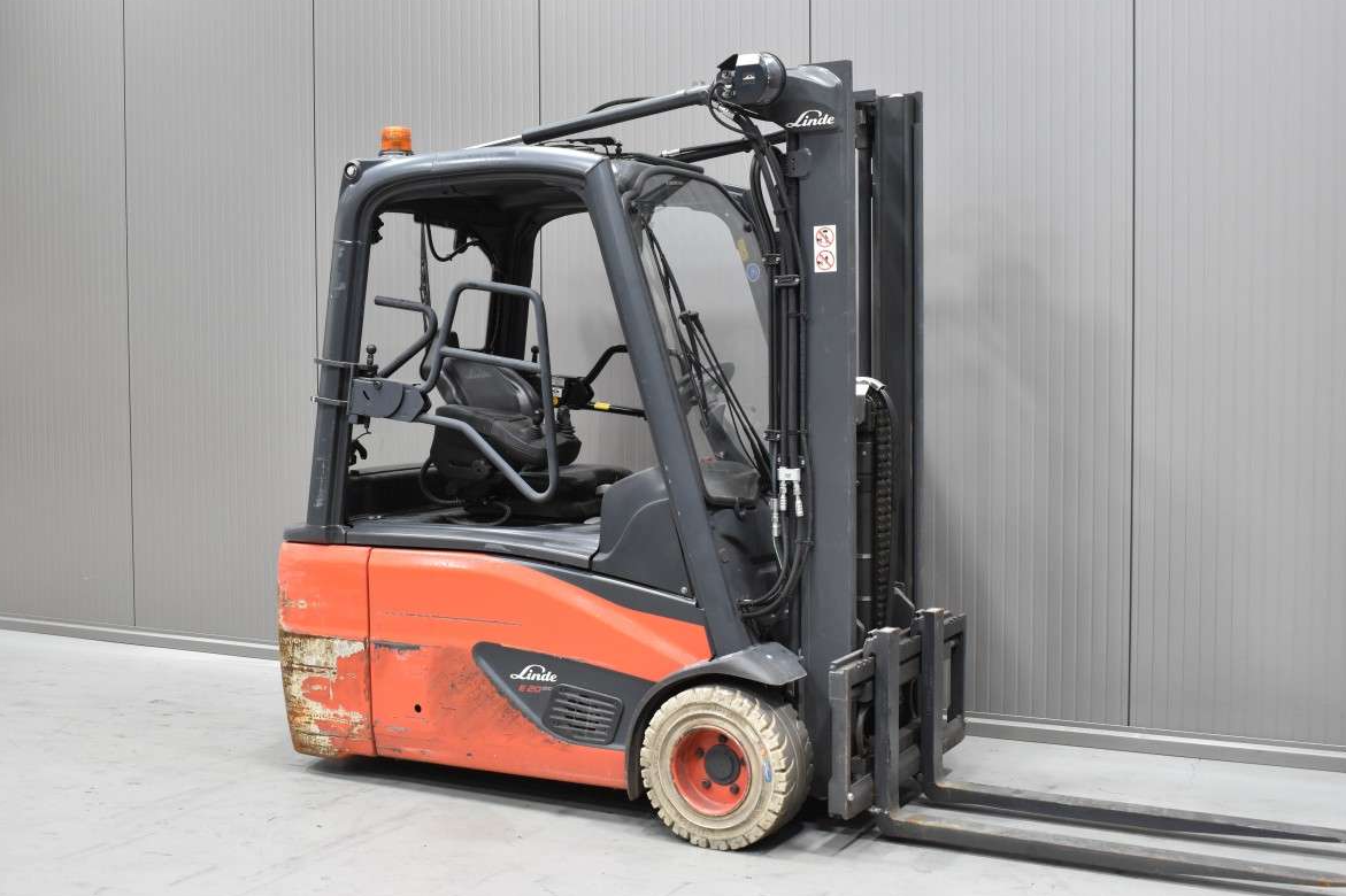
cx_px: 660
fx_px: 1552
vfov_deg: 32.2
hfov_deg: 46.9
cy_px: 451
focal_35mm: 42
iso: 1250
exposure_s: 1/20
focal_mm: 27
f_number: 5.6
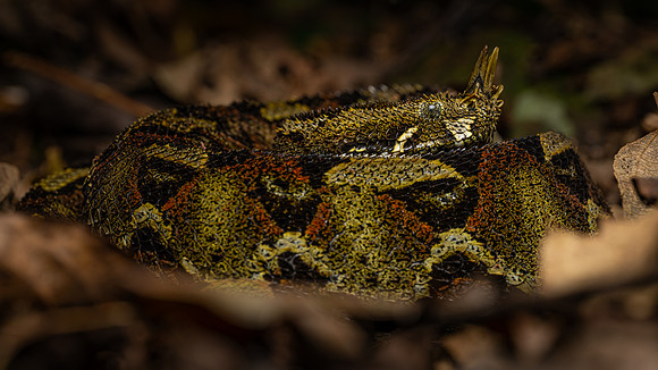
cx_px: 343
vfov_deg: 10.2
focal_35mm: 119
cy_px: 207
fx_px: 2073
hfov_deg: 18.0
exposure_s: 1/200
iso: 125
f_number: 8
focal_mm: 105
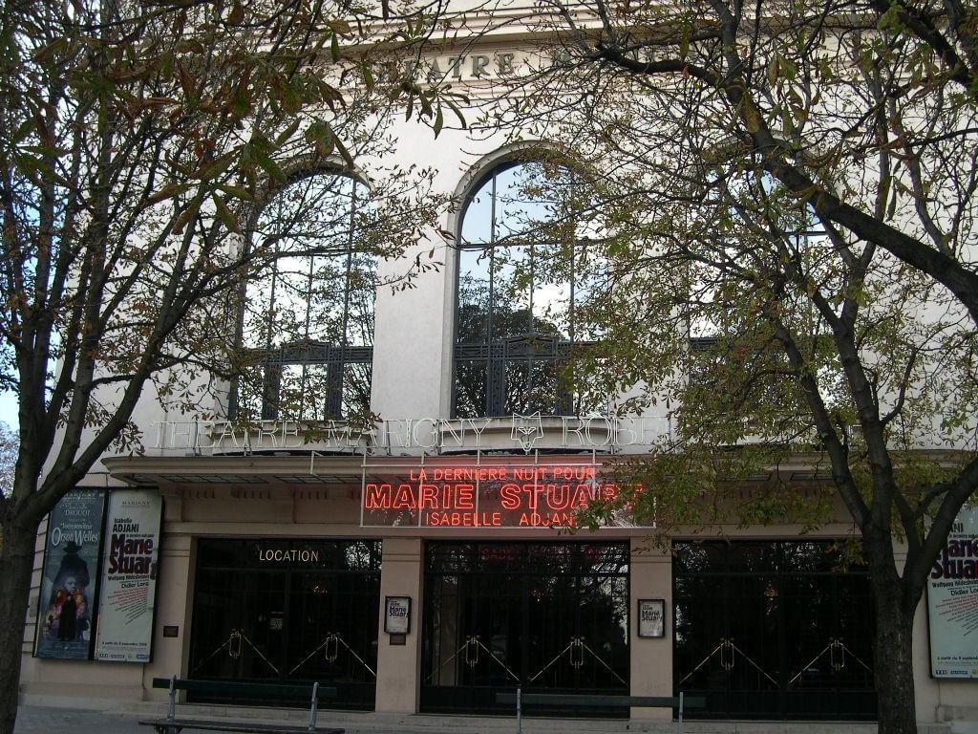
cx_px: 489
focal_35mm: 38
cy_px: 367
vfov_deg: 37.7
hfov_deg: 49.0
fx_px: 1074
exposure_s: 1/377
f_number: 2.8
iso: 100
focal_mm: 8
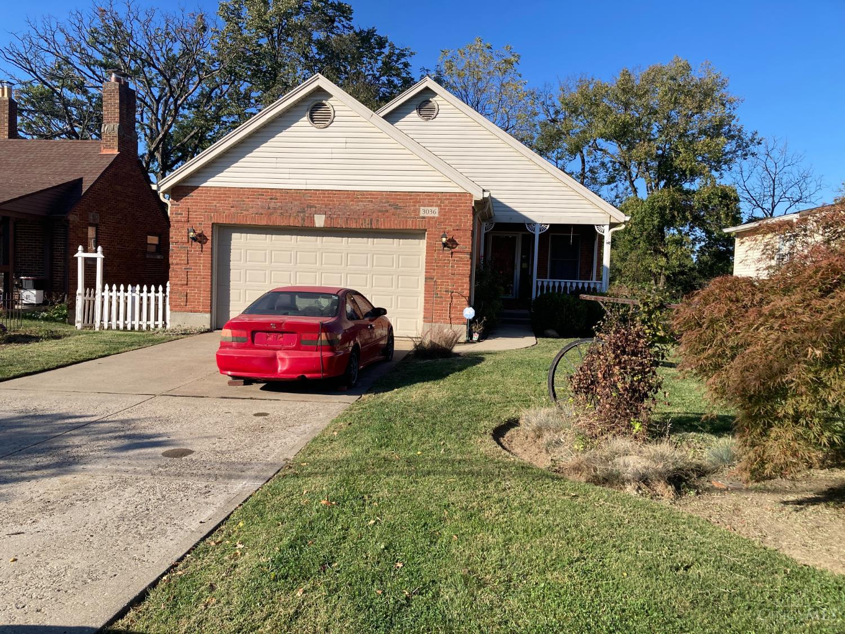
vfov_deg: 49.7
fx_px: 683
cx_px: 422
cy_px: 317
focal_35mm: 28
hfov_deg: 63.4
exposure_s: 1/1621
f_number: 1.8
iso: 20
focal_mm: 3.99
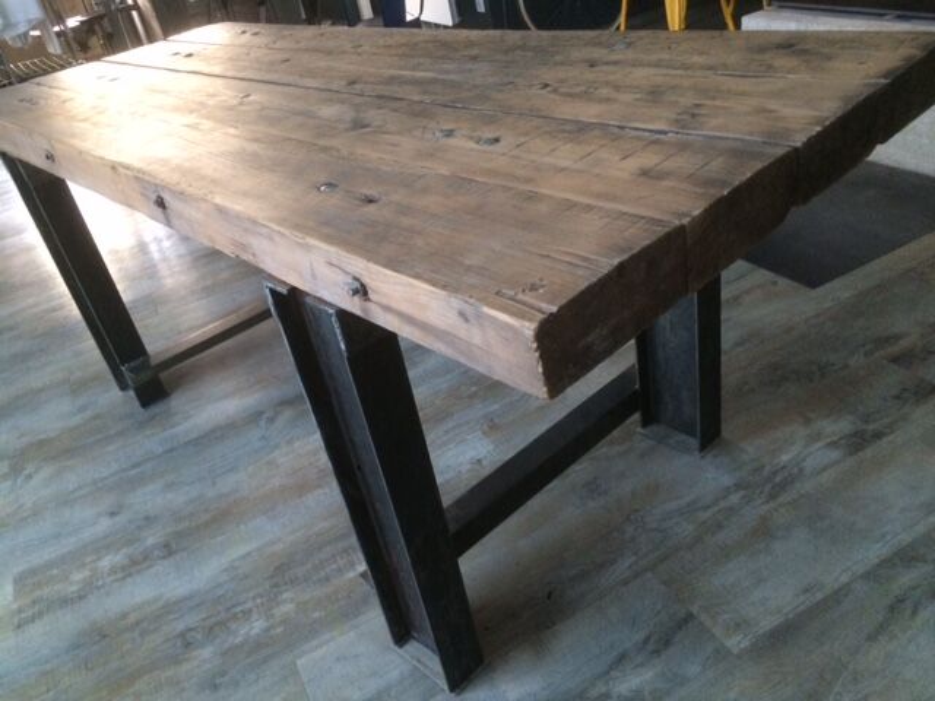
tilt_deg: -31.7
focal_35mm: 29
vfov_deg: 48.2
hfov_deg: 61.7
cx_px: 468
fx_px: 783
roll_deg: +11.8
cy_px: 350
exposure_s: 1/20
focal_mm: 4.15
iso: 320
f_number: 2.2
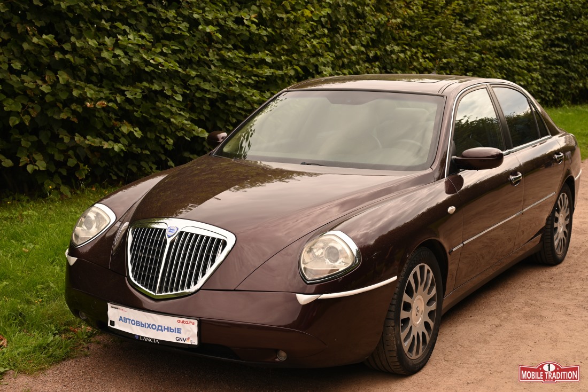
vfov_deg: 26.0
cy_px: 196
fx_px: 850
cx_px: 294
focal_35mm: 52
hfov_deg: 38.2
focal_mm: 52
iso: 160
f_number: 5.6
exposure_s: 1/250
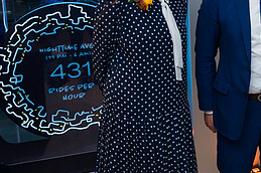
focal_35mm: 61
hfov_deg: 30.6
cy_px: 20
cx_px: 260
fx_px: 442
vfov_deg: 21.7
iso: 400
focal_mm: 26
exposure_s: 1/160
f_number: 3.2
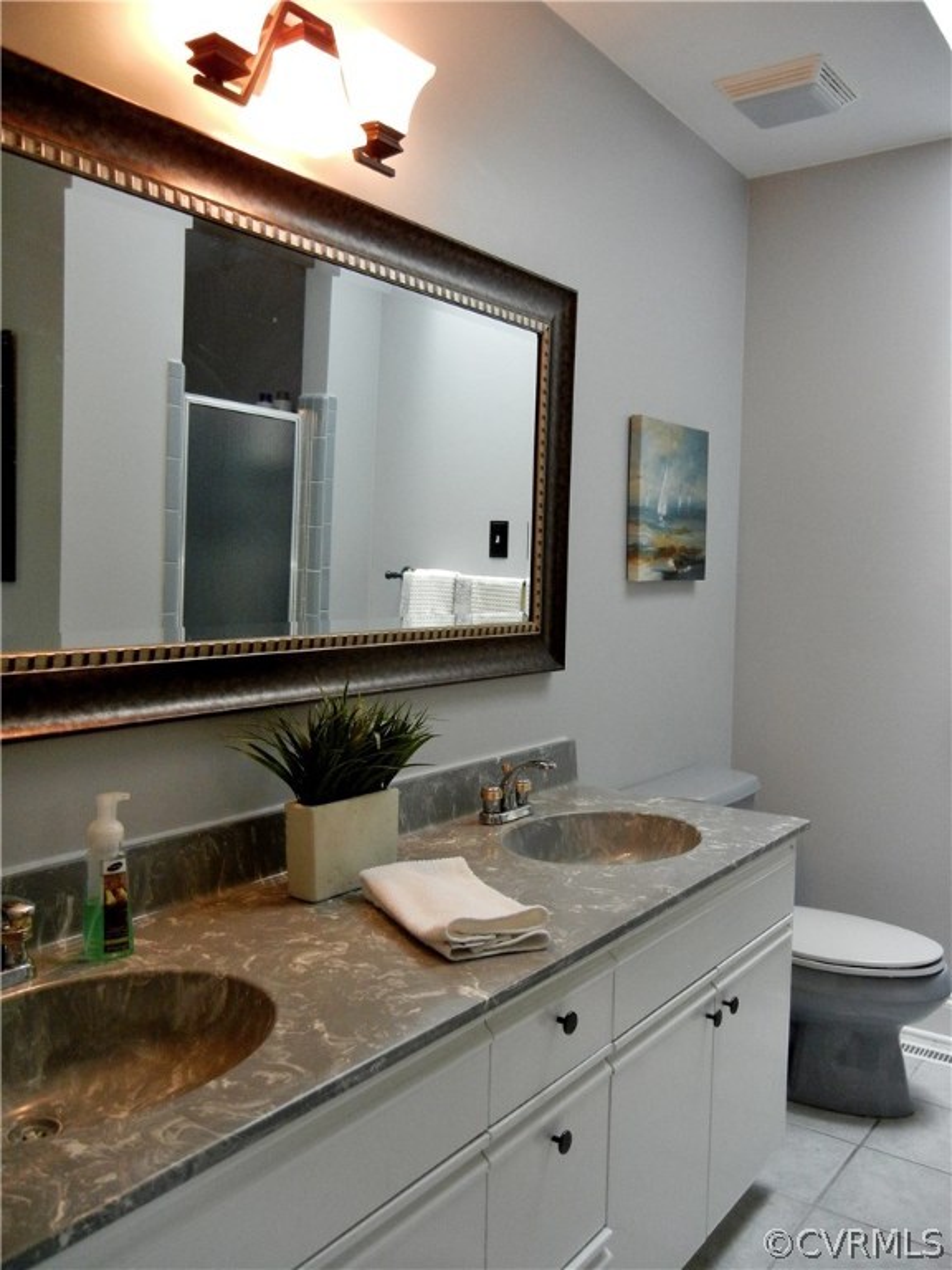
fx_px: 1100
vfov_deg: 60.0
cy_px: 635
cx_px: 476
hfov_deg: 46.8
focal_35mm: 30
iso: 494
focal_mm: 5.4
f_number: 3.5
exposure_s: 1/30
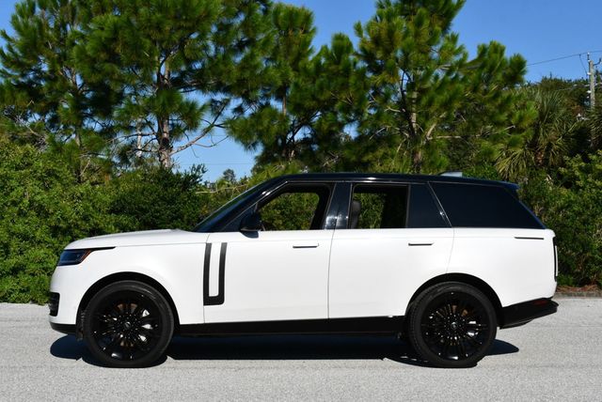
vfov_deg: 23.4
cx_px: 301
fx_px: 971
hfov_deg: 34.5
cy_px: 201
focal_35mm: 58
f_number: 9
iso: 100
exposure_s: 1/320
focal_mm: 29
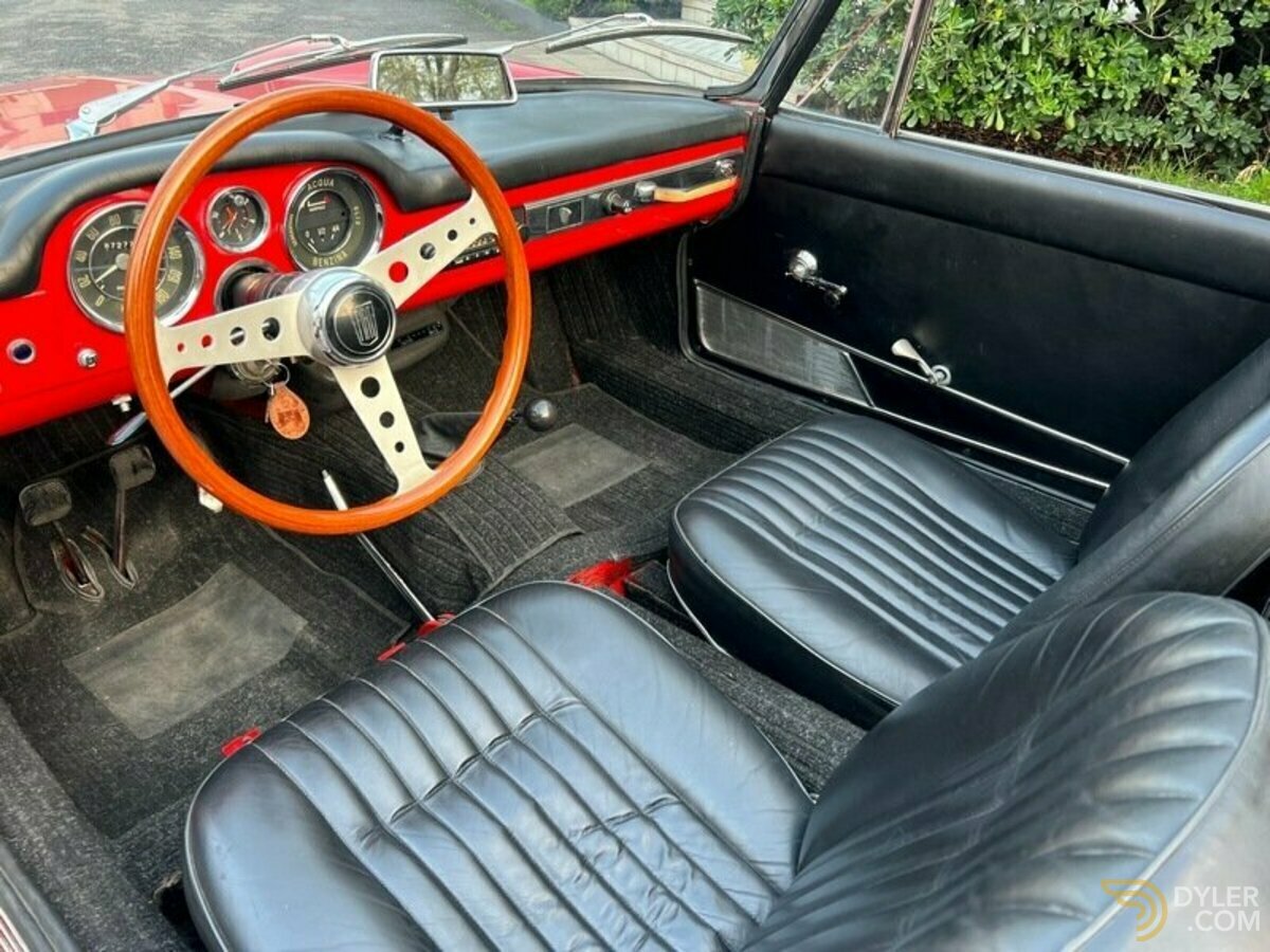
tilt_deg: -32.0
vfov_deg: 53.1
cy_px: 476
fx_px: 954
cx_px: 635
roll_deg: -3.6
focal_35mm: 26
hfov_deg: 67.3
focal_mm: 5.7
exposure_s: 1/89
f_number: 1.5
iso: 125
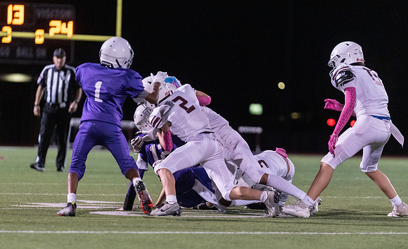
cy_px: 125
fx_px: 2761
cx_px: 195
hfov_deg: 8.5
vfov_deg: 5.1
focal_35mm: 250
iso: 5000
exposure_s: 1/1250
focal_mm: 200
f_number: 2.8
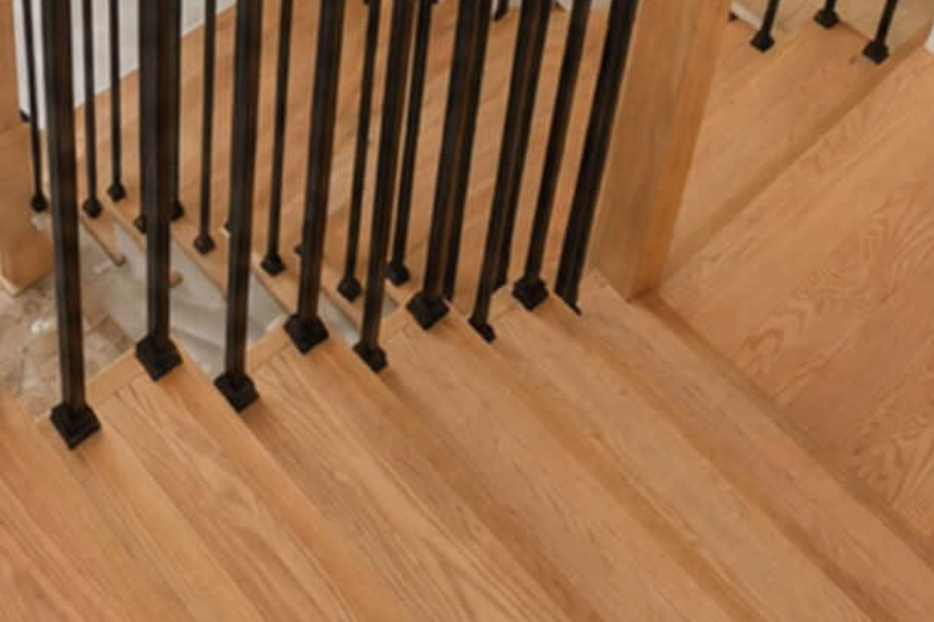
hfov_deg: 30.4
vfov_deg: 17.2
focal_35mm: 63
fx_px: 1634
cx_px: 86
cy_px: -537
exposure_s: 1/80
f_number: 8
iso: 1000
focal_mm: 10
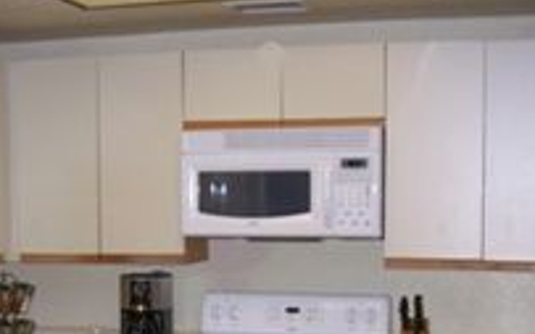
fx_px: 1065
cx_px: 179
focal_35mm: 73
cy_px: 308
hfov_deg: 28.0
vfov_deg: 17.6
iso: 125
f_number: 3.9
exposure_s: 1/60
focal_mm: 6.3
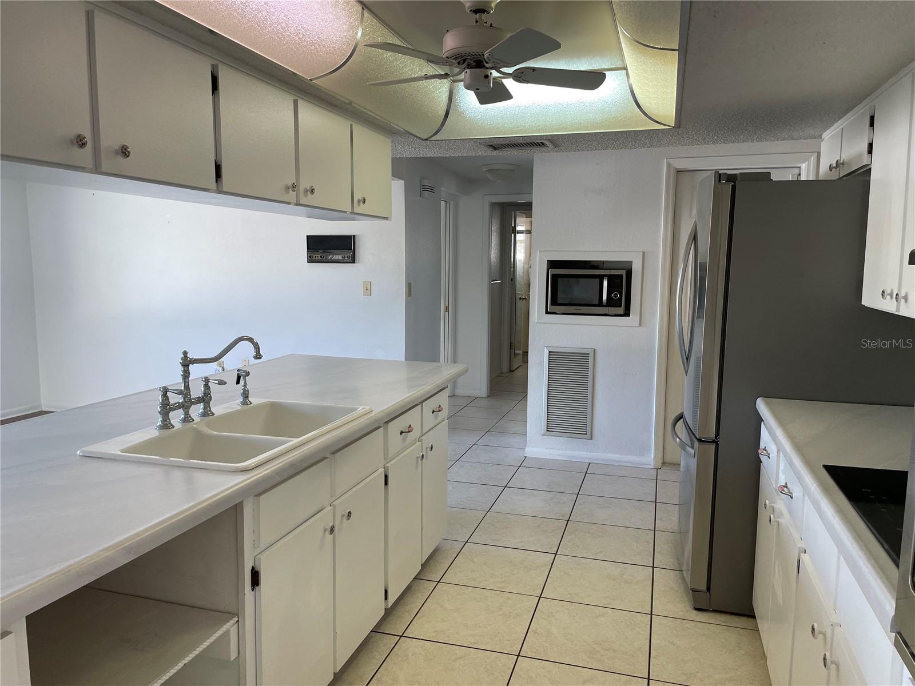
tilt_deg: -6.1
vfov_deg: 53.1
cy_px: 343
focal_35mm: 26
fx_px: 687
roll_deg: -1.0
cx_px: 458
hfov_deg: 67.3
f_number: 1.6
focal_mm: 4.2
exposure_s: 1/120
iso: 50
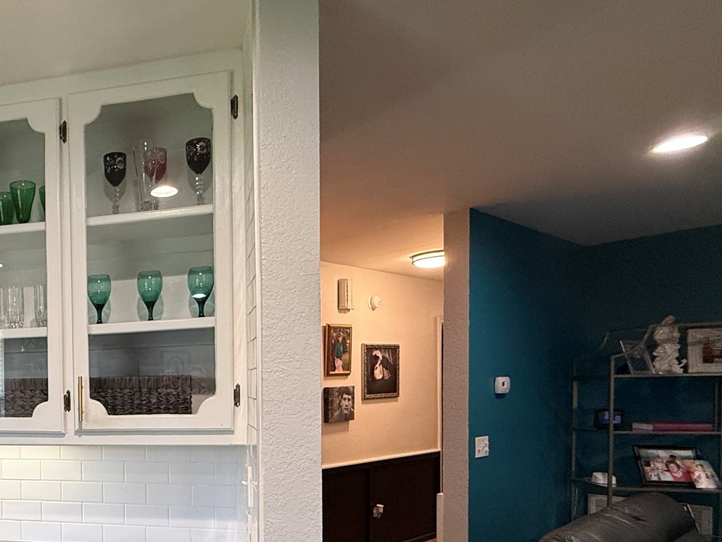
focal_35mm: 27
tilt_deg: -1.2
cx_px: 41
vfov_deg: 49.4
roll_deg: +1.3
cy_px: 405
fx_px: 563
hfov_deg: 54.6
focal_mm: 2.22
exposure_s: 1/60
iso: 200
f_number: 2.2
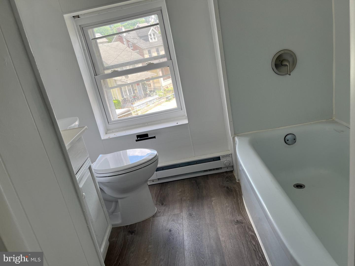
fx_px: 267
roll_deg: +12.2
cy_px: 133
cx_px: 178
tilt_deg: -18.1
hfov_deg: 67.3
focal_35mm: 26
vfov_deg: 53.1
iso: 50
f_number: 1.6
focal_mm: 5.1
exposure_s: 1/175
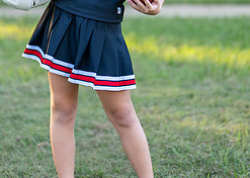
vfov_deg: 9.6
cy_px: -4
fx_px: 1050
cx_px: 93
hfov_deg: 13.6
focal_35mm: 148
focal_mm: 50
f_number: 1.2
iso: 200
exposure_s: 1/1000
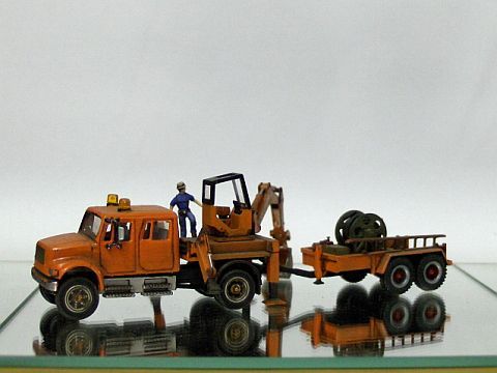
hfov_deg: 36.8
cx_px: 248
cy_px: 186
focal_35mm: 52
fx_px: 747
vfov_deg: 28.0
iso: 200
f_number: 3.2
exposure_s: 1/64
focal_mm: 11.3
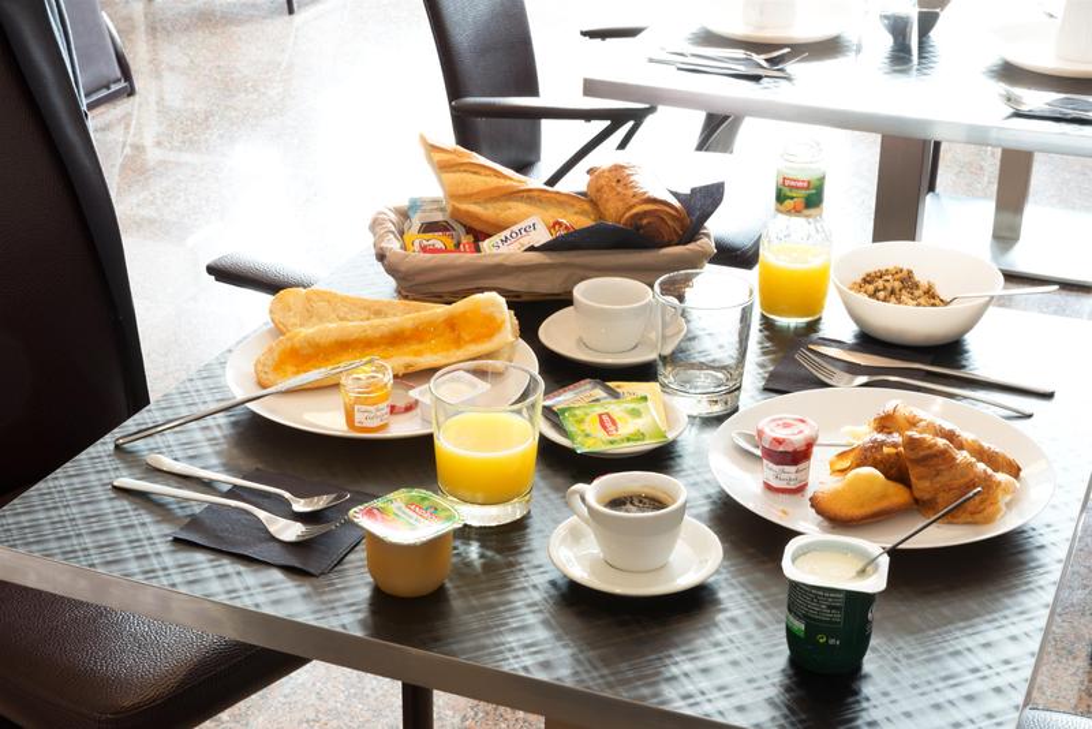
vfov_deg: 21.9
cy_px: 364
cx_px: 546
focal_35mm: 62
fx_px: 1881
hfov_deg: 32.4
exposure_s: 1
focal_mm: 62
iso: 160
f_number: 20
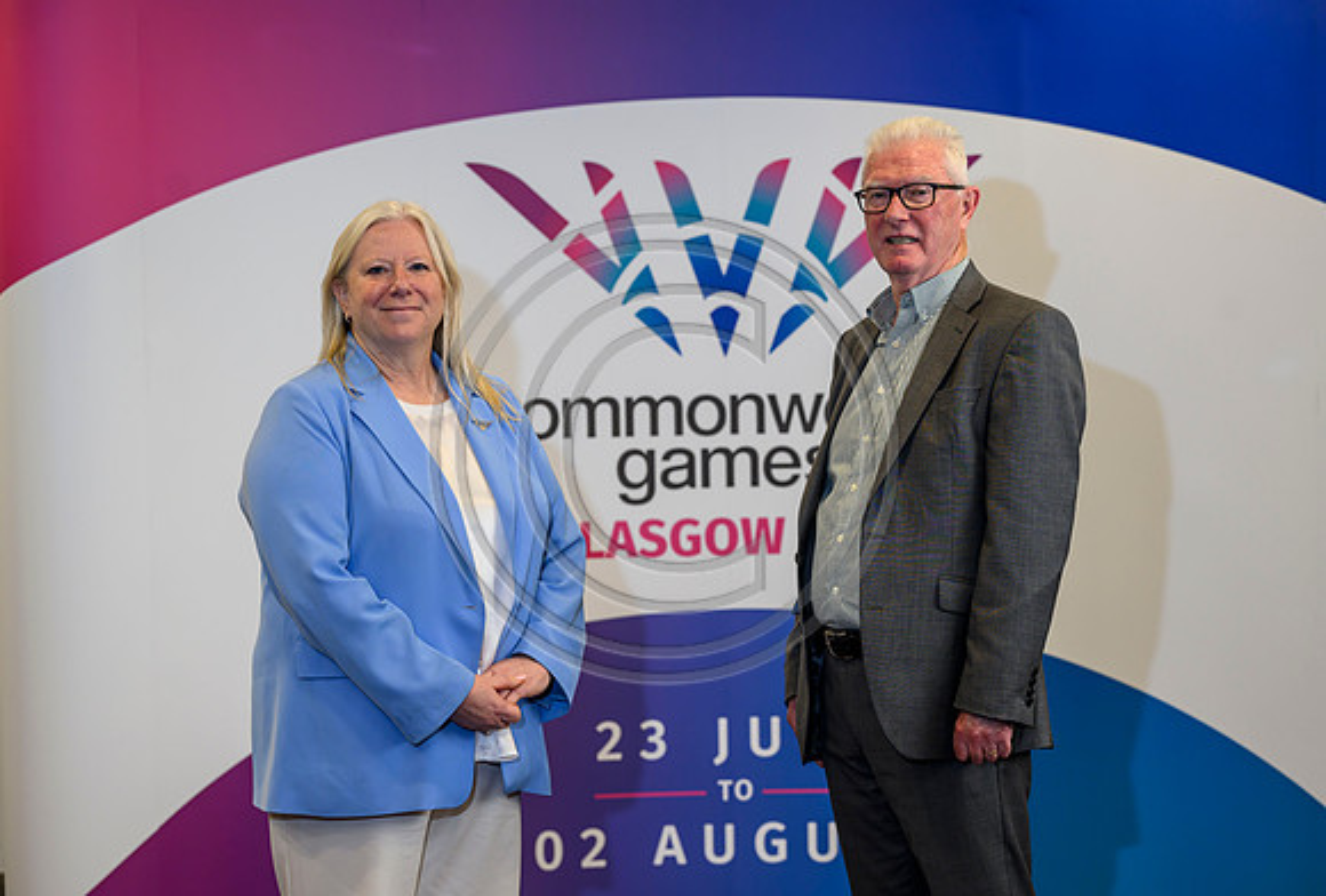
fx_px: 3555
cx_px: 686
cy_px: 449
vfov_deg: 14.4
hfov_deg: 21.1
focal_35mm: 96
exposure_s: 1/125
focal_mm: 93
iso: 800
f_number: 4
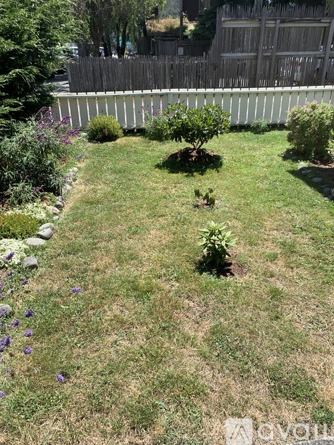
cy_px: 222
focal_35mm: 26
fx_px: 335
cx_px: 167
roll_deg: +1.2
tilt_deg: -25.4
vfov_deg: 67.3
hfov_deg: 53.0
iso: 25
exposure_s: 1/1088
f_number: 1.8
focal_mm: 4.25
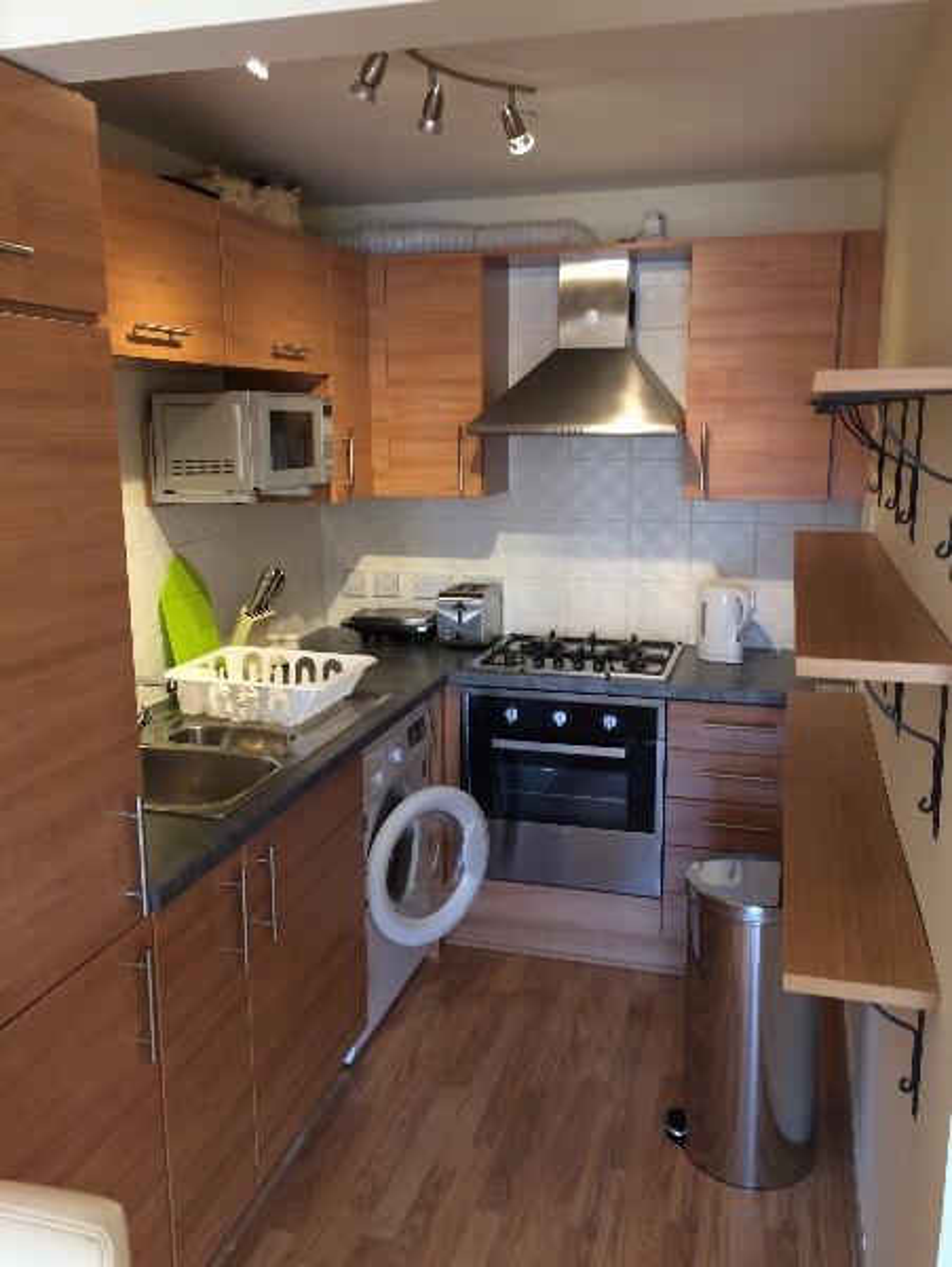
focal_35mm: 29
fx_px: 1062
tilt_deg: -12.8
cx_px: 476
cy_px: 634
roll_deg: +0.6
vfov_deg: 61.6
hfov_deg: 48.3
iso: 64
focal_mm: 4.15
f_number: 2.2
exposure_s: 1/33
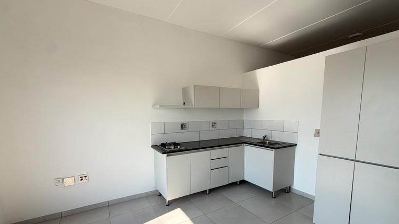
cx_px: 190
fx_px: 169
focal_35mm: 16
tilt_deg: -7.4
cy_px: 133
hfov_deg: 99.3
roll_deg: +2.0
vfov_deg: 66.5
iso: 50
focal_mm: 2.22
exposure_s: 1/502
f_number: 2.2
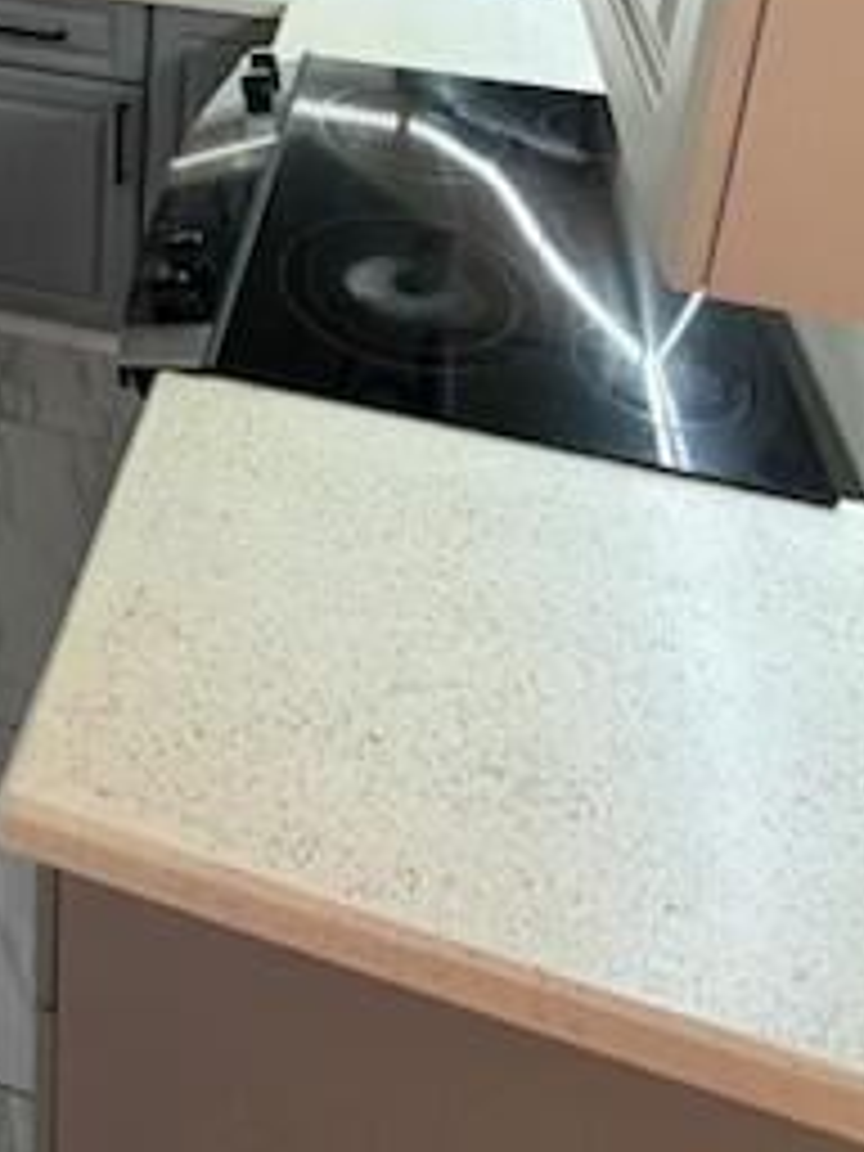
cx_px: 108
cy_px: -68
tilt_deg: -16.8
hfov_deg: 38.3
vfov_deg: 43.0
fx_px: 1165
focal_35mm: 35
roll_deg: -0.7
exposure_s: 1/60
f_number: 2.2
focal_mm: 2.22
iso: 320
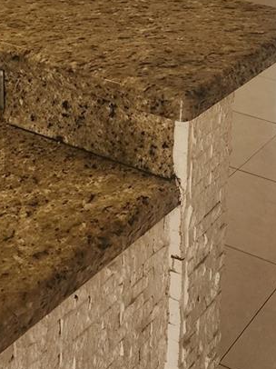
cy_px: -33
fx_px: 724
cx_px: 252
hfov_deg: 21.1
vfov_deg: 26.4
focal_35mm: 68
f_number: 1.8
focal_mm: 6.4
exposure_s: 1/180
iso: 100
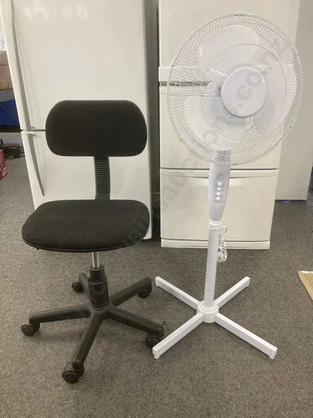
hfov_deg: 49.7
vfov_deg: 63.4
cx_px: 156
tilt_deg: -22.1
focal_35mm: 28
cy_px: 209
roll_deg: -0.6
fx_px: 338
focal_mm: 3.99
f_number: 1.8
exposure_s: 1/50
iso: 100
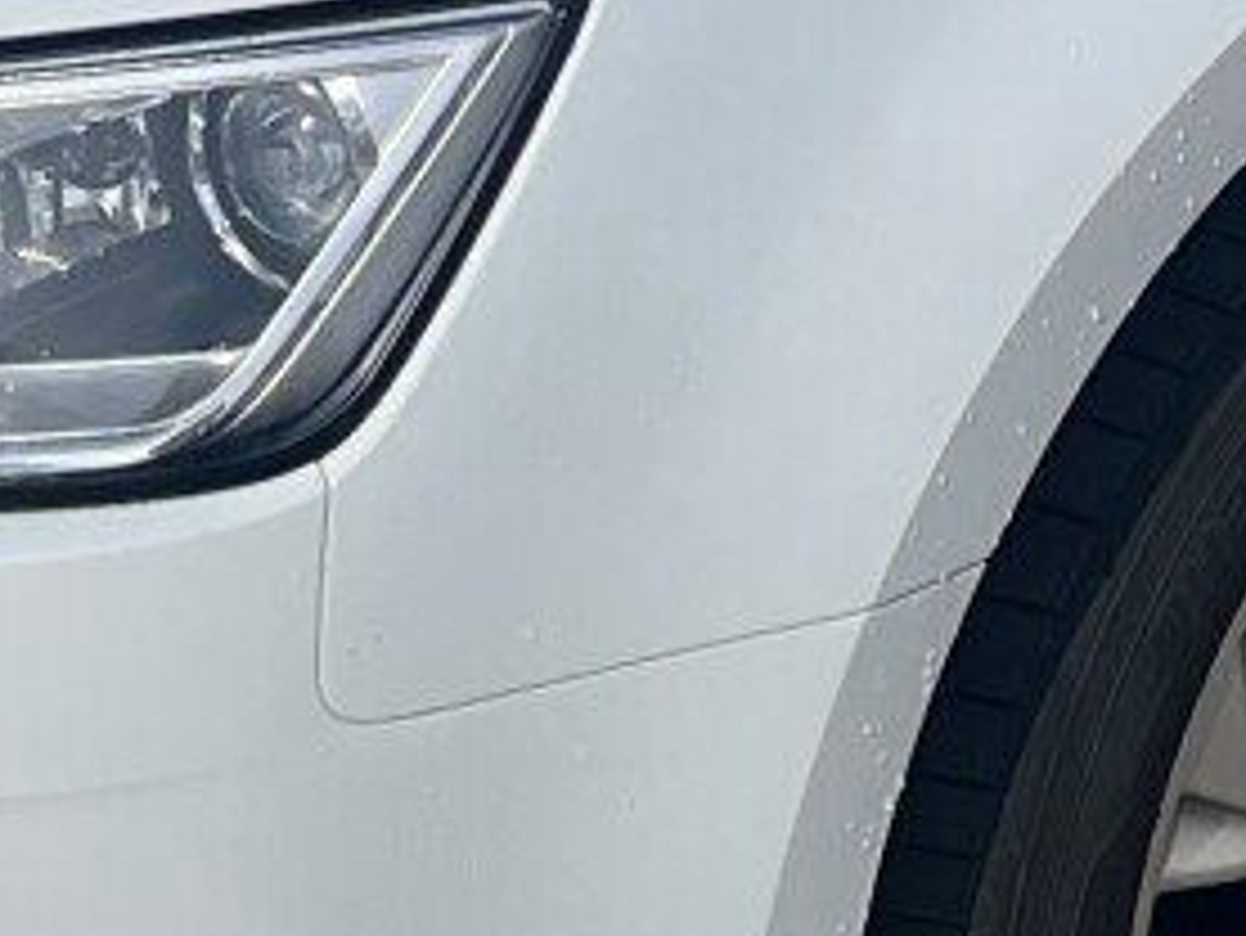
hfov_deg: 10.8
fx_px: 6590
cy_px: -817
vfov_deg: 7.8
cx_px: 882
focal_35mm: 183
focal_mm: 5.1
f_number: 1.6
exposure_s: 1/5848
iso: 50
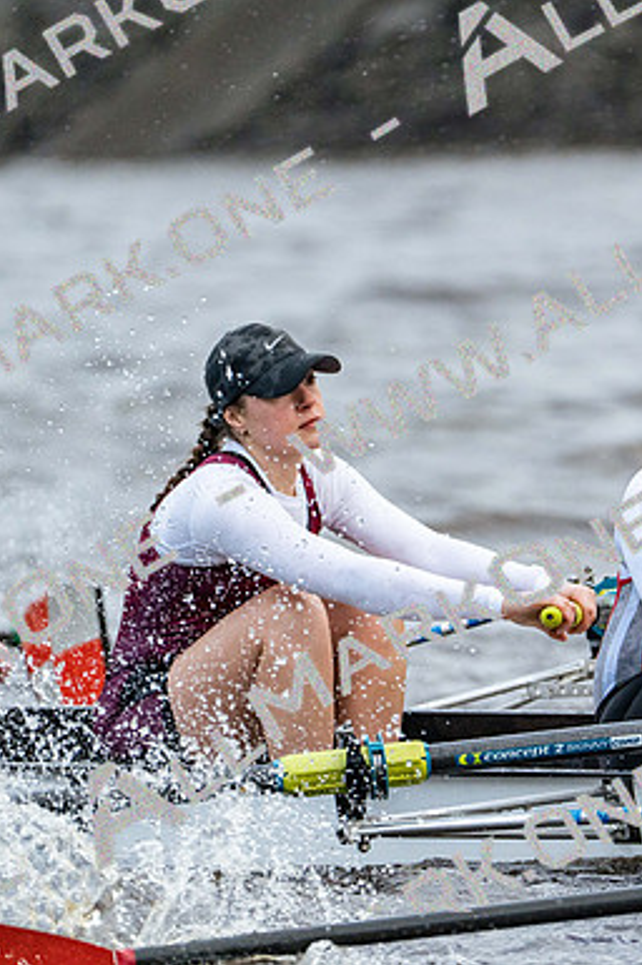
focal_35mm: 715
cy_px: 482
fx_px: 19159
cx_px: 597
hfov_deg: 1.9
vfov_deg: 2.9
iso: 4000
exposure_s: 1/1600
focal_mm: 474
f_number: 6.3
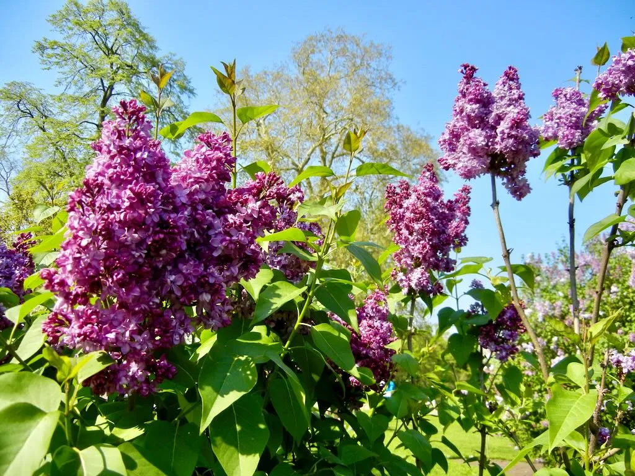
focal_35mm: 34
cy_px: 238
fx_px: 624
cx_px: 318
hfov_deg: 54.0
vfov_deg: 41.8
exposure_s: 1/741
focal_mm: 6.2
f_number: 3.6
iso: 160
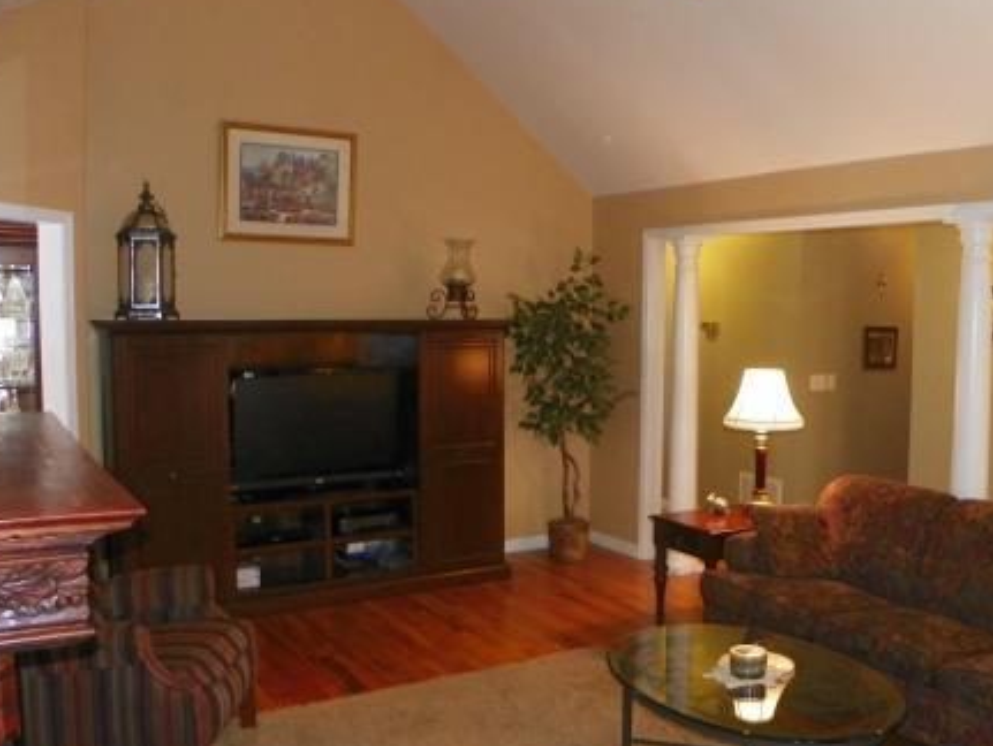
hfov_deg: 51.9
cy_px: 398
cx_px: 634
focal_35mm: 35
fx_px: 1005
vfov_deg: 40.7
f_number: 2.8
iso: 200
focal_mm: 4.6
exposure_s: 1/30
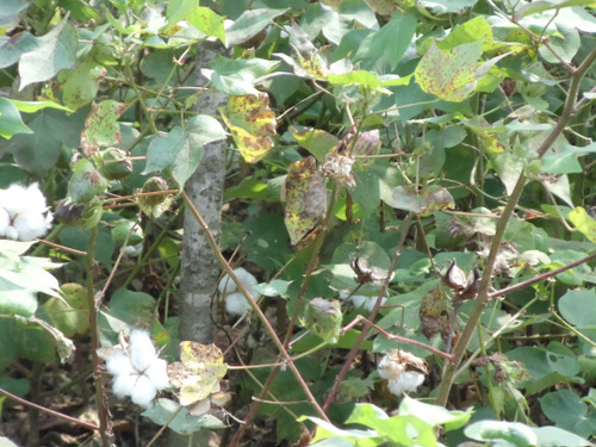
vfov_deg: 4.7
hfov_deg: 6.3
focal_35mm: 314
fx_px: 5406
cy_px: 224
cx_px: 298
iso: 400
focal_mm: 42
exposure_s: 1/400
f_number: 5.6
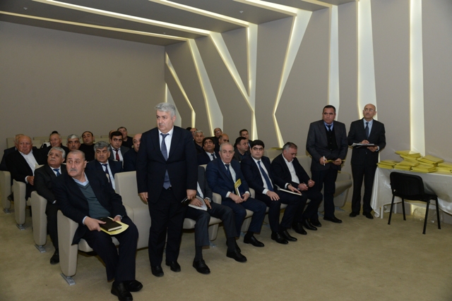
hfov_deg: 61.9
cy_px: 150
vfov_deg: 43.6
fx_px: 377
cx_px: 226
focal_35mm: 30
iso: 2200
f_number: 5
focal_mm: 30
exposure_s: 1/100
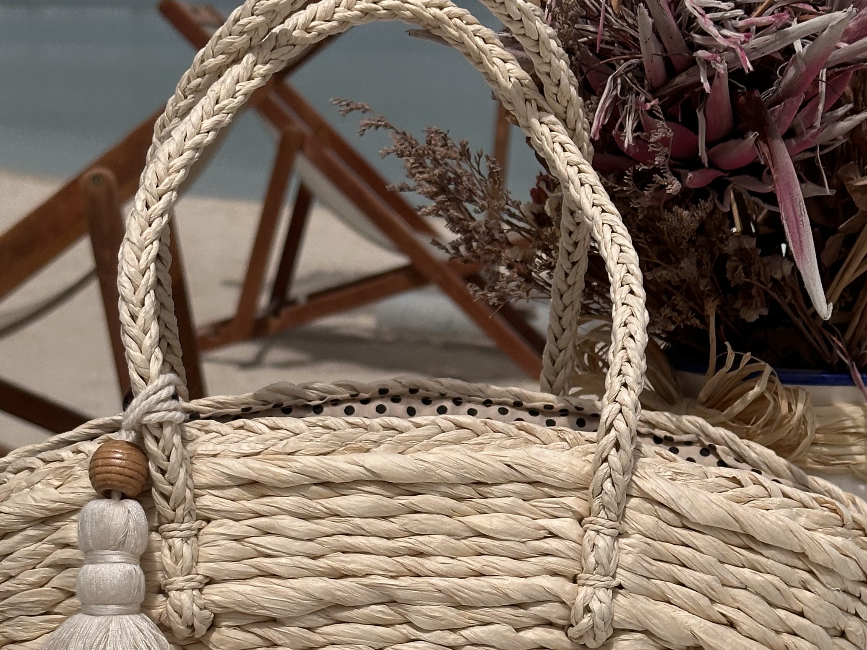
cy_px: 568
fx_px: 2004
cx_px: 399
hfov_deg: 24.4
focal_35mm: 80
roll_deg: +0.6
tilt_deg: -16.3
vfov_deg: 18.2
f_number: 1.78
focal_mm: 6.86
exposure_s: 1/12048
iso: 64
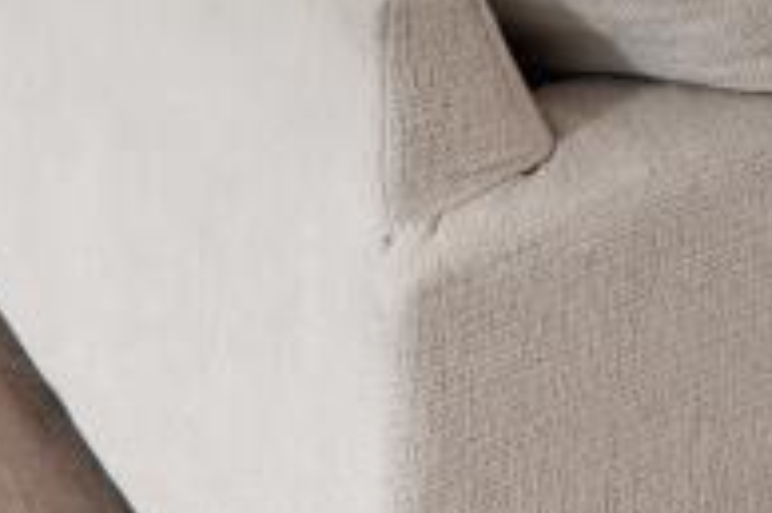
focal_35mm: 124
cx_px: 2069
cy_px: -1106
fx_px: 2657
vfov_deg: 8.8
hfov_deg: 11.9
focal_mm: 16
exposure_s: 1/40
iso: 400
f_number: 4
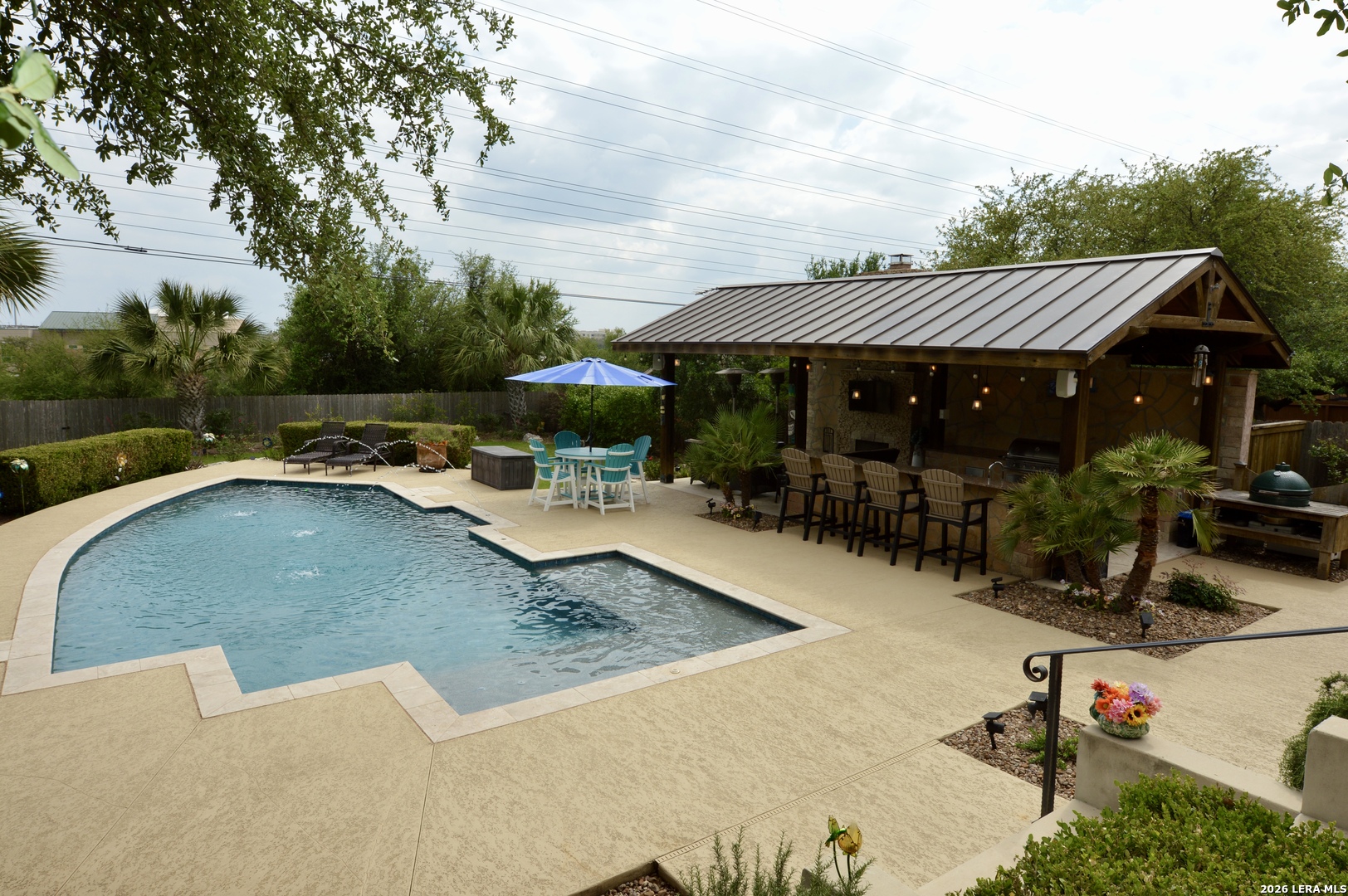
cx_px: 674
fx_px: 786
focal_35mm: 21
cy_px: 448
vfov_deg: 59.4
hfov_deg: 81.2
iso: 100
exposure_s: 1/200
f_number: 10
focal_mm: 14
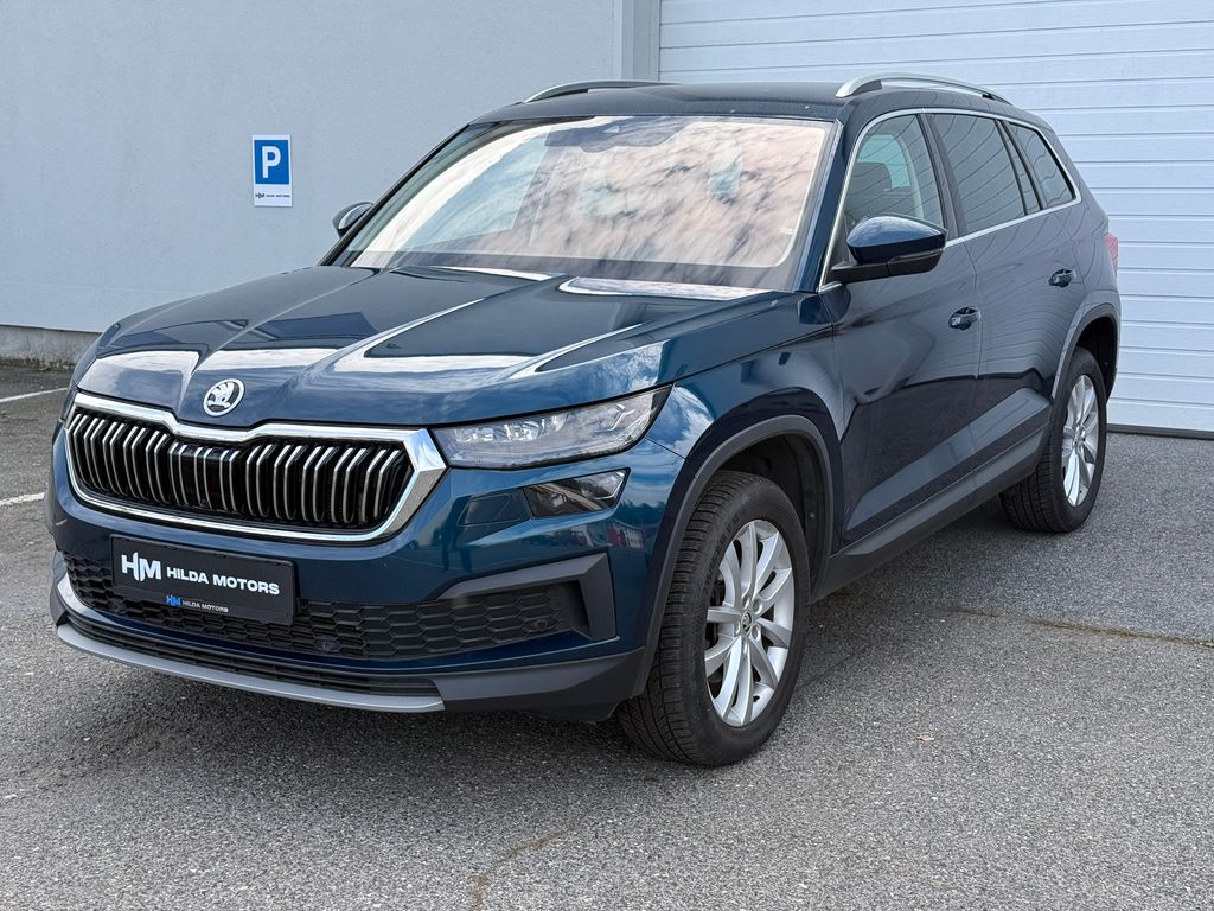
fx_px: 1683
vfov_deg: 30.3
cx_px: 607
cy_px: 456
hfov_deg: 39.7
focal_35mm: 48
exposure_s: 1/917
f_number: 1.78
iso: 80
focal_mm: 6.76
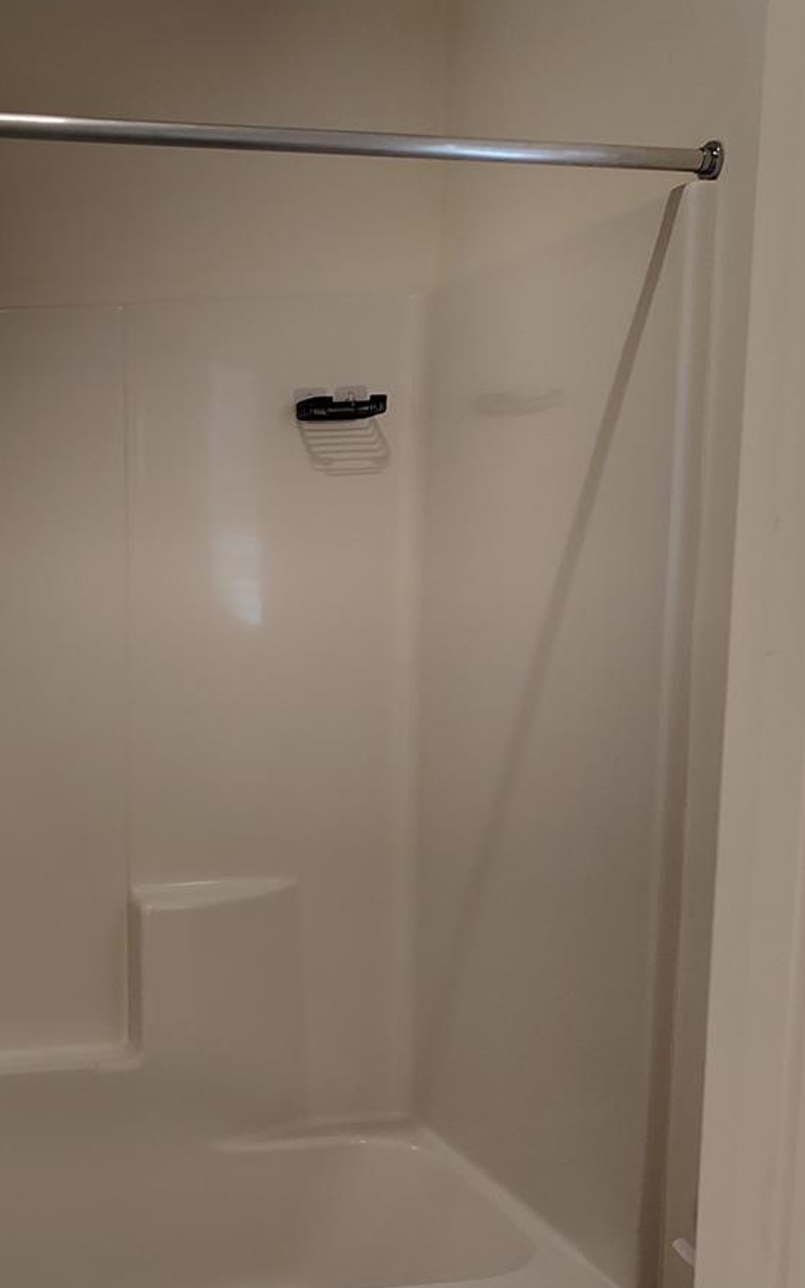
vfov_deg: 43.7
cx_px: -39
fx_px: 1580
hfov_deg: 26.7
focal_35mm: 45
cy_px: 858
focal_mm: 5.56
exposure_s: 1/120
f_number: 1.8
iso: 709
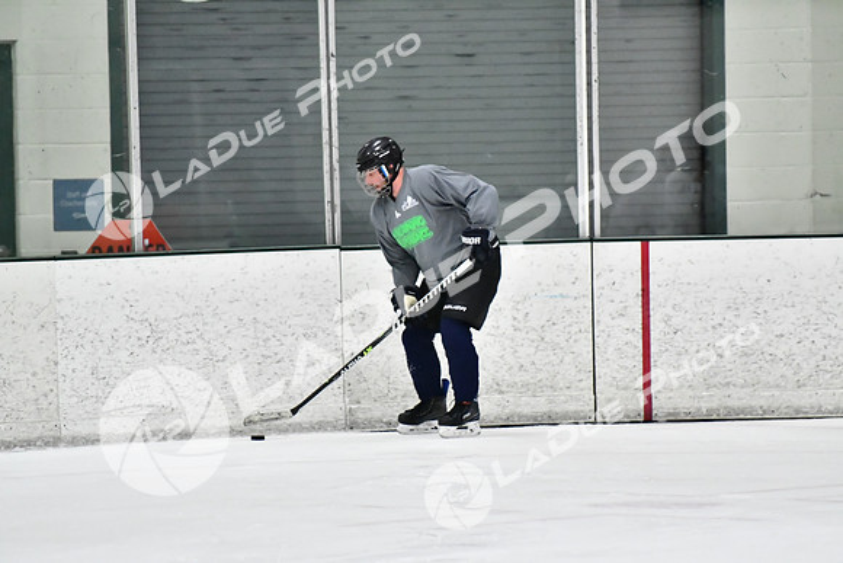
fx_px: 6675
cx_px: 422
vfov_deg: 4.8
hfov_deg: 7.2
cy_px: 282
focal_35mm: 285
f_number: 2.8
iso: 6400
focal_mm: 190
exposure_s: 1/2000
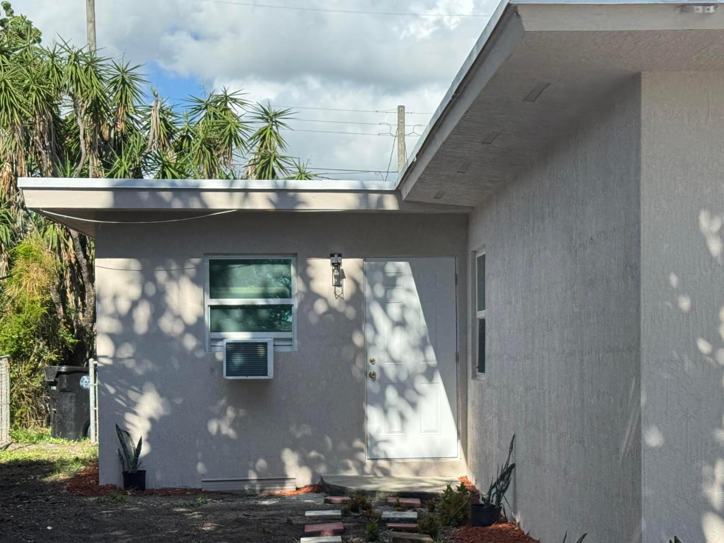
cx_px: 431
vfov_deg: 21.8
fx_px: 1401
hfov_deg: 28.9
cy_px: 374
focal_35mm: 67
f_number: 1.78
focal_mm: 6.76
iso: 64
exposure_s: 1/2833
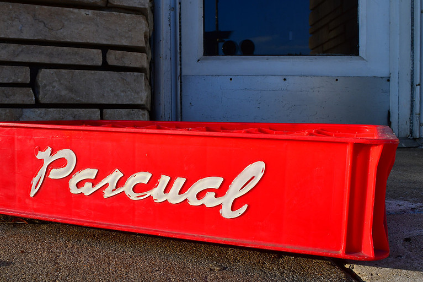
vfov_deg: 31.1
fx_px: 505
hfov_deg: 45.1
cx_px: 167
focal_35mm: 43
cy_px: 171
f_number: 16
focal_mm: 20
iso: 200
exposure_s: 1/80
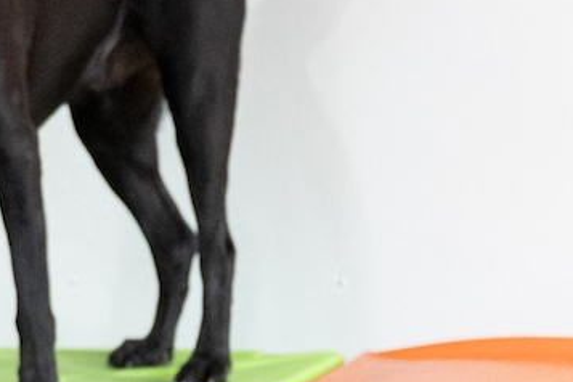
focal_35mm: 226
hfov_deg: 9.1
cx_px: 356
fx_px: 3597
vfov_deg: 6.0
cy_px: 605
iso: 1600
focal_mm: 42
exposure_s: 1/500
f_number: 3.2
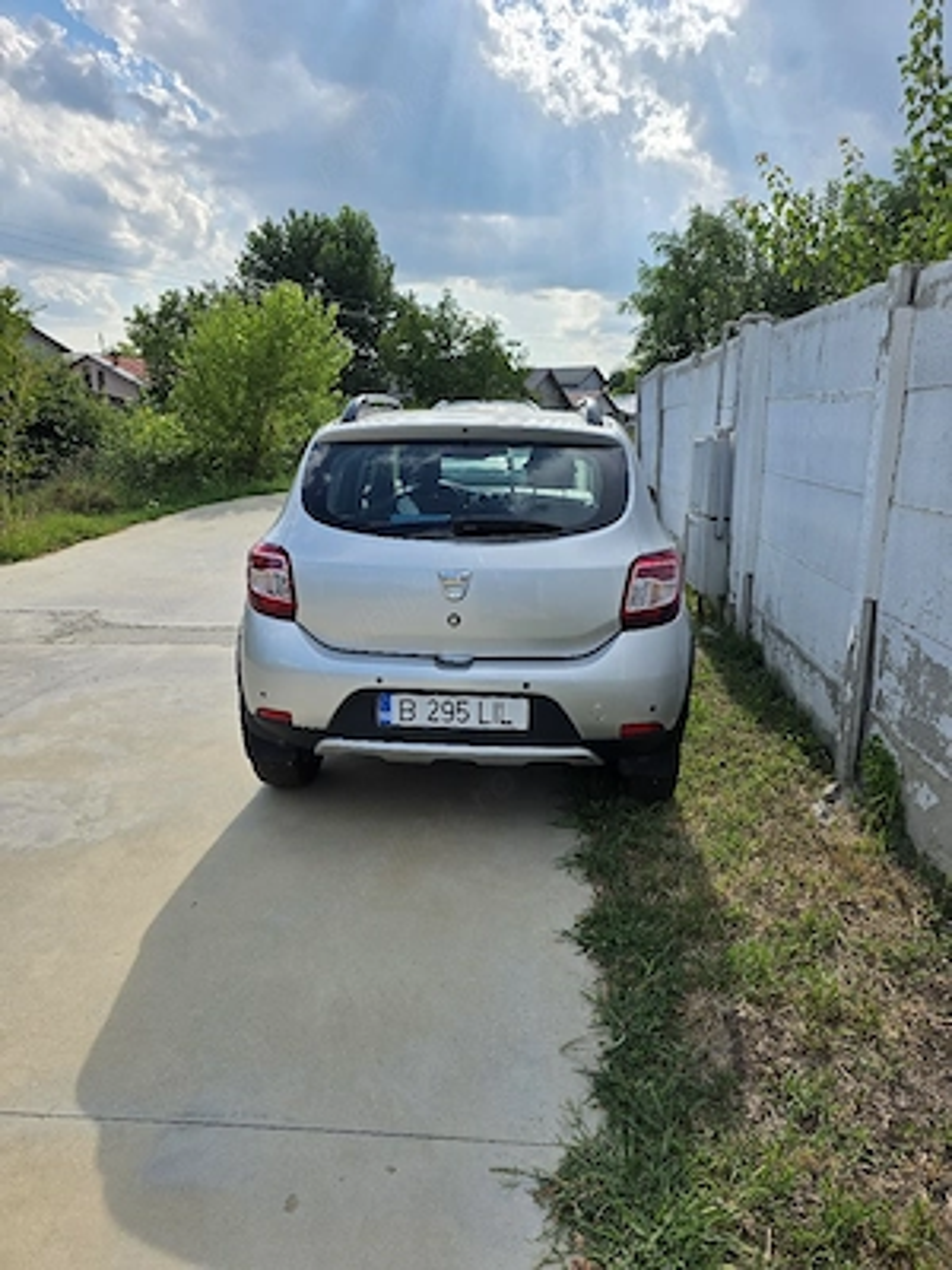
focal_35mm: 23
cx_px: 476
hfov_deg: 58.9
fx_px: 843
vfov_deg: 73.9
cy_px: 635
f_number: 1.7
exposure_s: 1/10000
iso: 80
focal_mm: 6.3
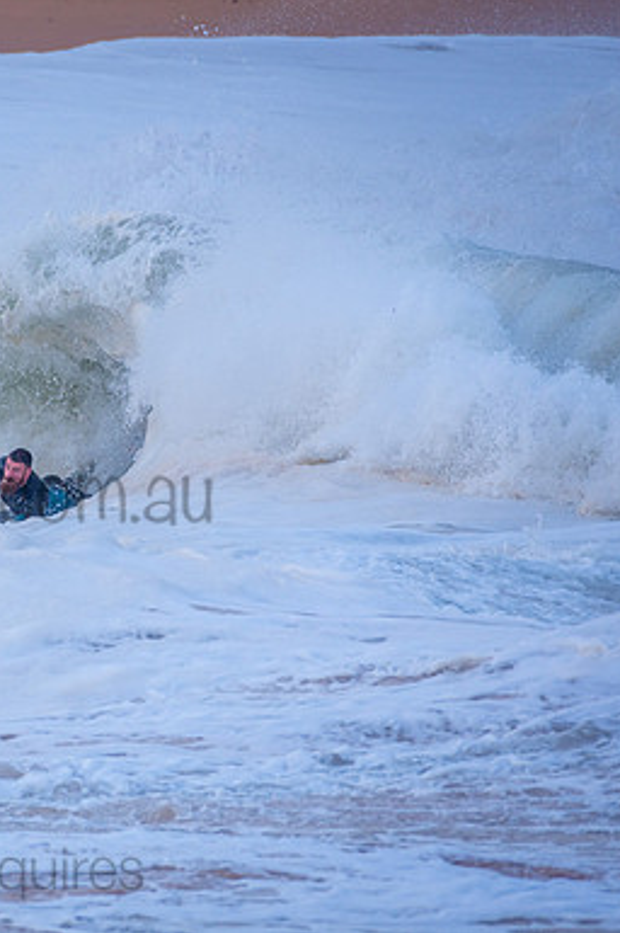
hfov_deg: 1.2
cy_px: 466
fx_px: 29268
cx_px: -44
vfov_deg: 1.8
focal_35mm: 1131
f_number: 6.3
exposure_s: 1/640
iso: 200
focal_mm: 500
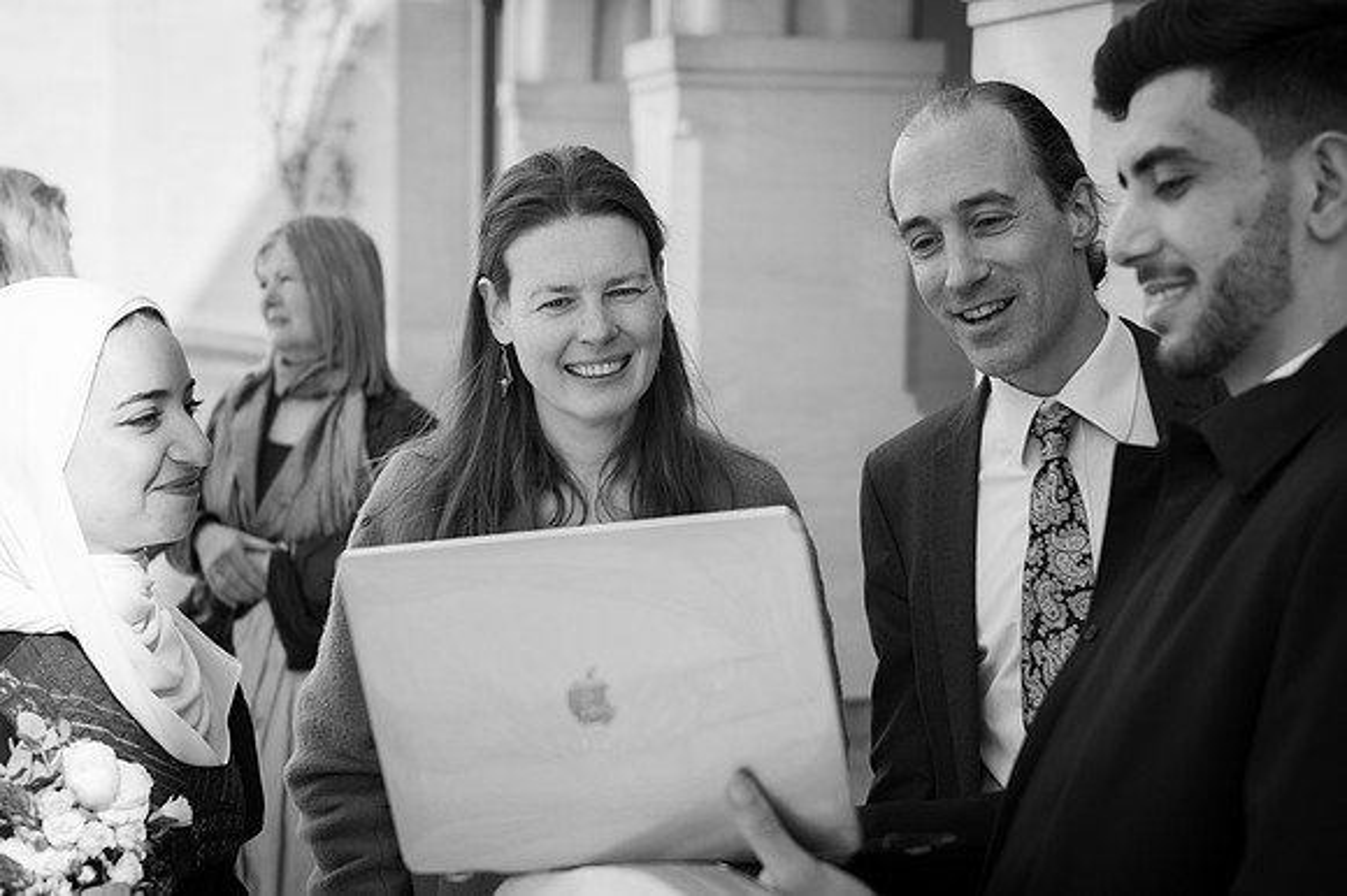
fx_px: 2244
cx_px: 674
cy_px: 448
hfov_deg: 33.4
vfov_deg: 22.6
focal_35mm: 60
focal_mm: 40
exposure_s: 1/3200
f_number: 2.8
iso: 200
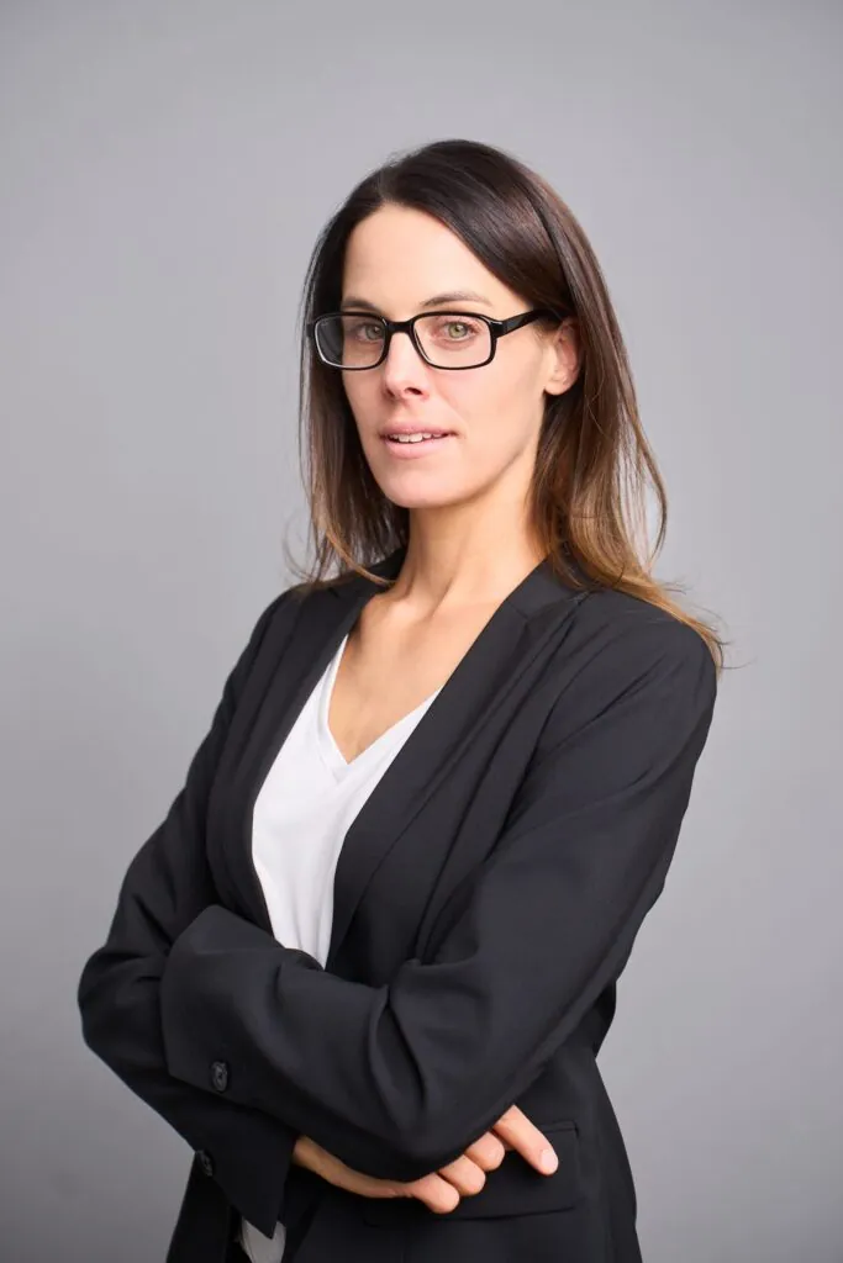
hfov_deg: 20.0
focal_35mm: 68
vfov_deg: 29.7
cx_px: 422
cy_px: 632
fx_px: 2388
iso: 320
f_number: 4
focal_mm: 68
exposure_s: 1/160
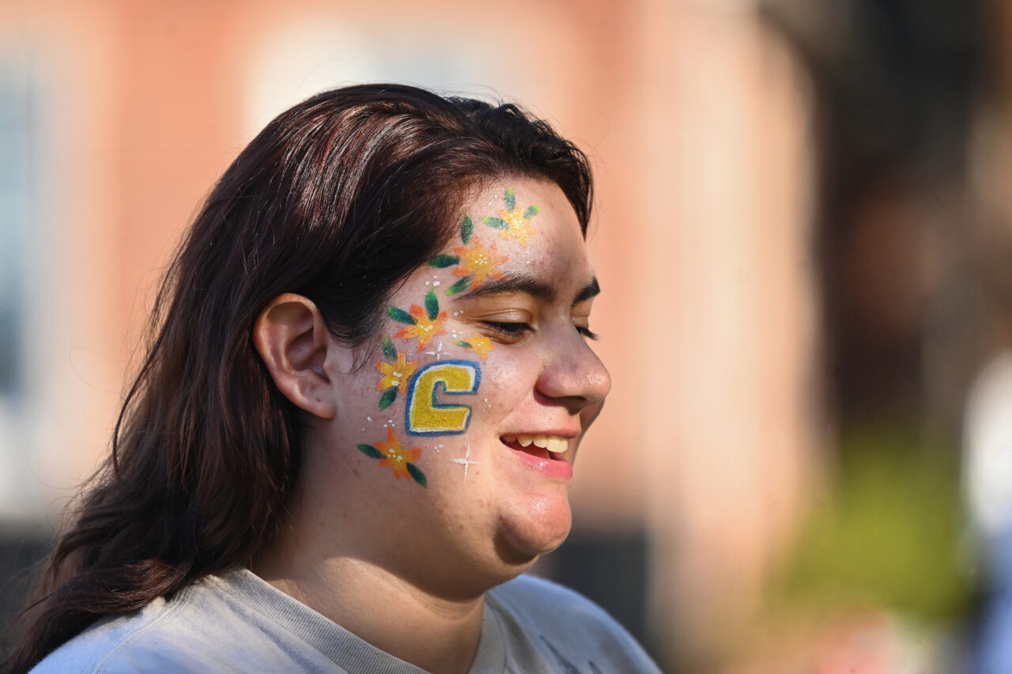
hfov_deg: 6.9
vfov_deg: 4.6
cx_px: 506
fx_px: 8429
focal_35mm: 300
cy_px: 337
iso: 1000
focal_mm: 300
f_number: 4
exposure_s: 1/2000
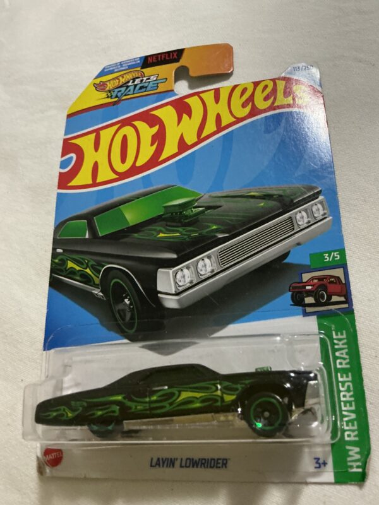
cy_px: 252
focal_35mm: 29
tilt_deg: -56.4
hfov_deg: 48.2
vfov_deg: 61.7
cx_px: 190
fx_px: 423
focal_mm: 3
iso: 400
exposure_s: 1/30
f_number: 1.8
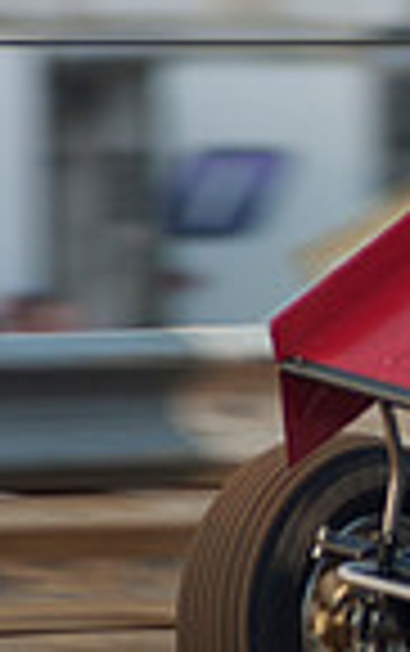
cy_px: 175
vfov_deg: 1.7
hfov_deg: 1.1
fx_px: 21836
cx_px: 1072
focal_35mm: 1225
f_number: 2.8
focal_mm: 200
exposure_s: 1/400
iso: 100
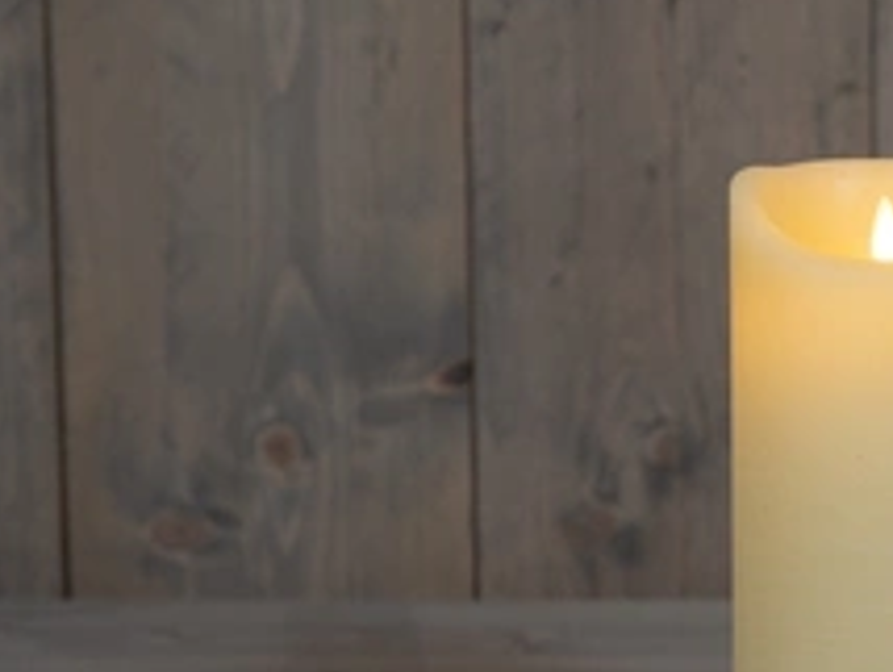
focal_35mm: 101
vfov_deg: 14.7
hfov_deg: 18.9
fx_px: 2608
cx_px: 889
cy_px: 447
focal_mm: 50
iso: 320
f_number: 5
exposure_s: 1/40
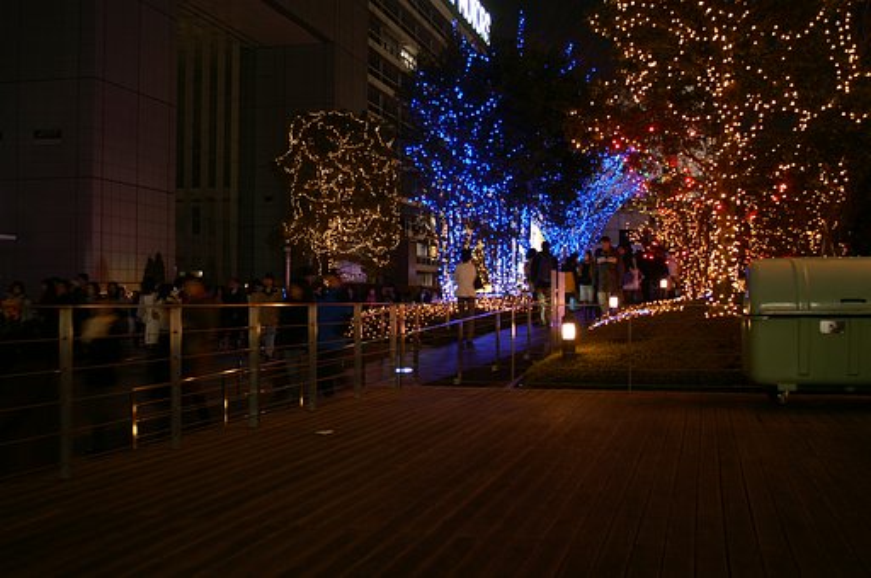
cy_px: 289
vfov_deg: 31.8
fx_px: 1015
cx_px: 436
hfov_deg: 46.5
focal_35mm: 42
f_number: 2.8
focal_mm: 28
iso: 200
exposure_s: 1/6
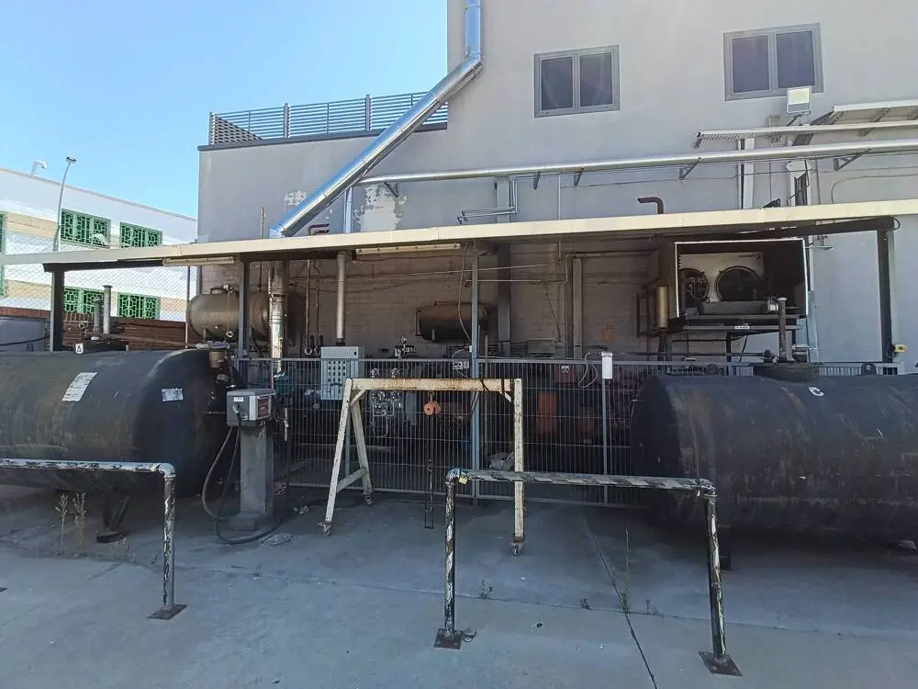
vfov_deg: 81.7
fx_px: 398
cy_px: 344
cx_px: 459
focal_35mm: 15
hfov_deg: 98.2
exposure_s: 1/450
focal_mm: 1.65
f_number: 2.2
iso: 50
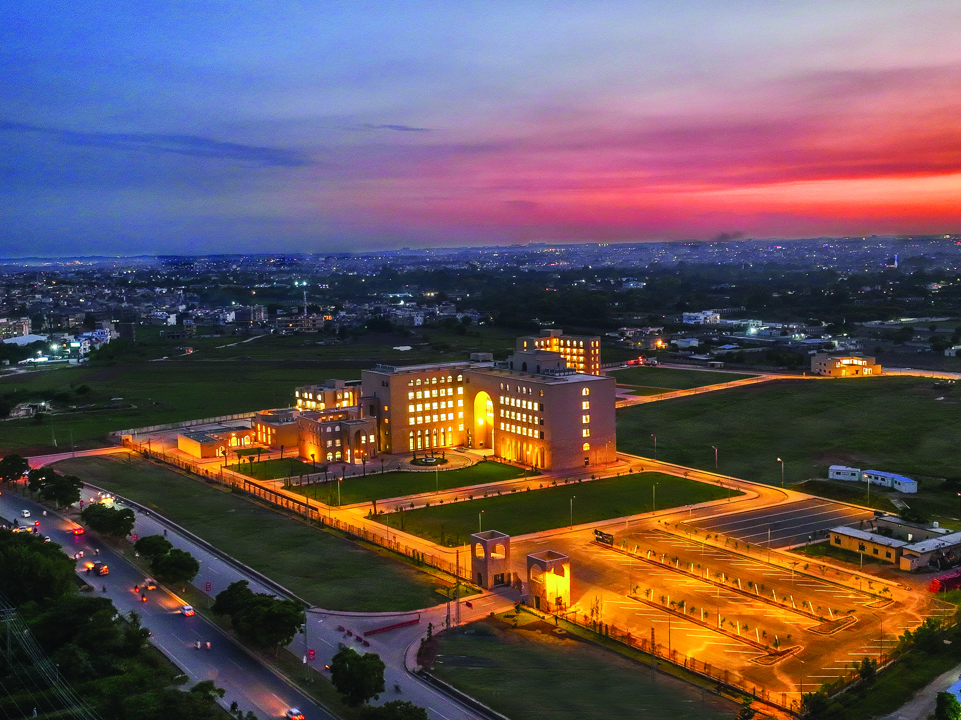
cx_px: 574
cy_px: 397
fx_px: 805
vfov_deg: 48.1
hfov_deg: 61.2
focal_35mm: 29
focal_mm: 12.29
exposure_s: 1/12.5
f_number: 2.8
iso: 510
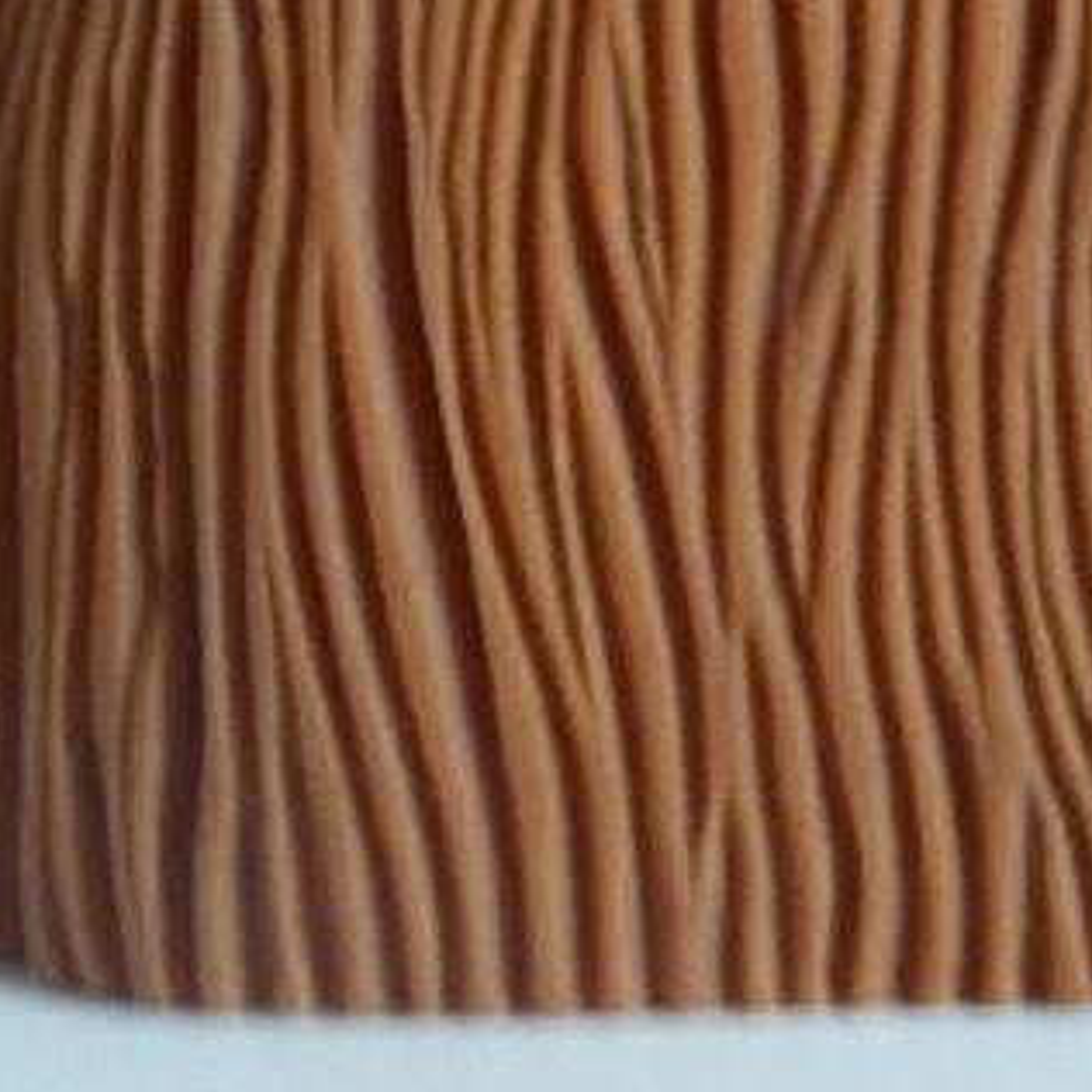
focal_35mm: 221
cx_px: 1310
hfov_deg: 7.8
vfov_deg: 7.9
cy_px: -10
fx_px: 7888
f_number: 5
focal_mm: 13.3
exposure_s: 1/4
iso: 400
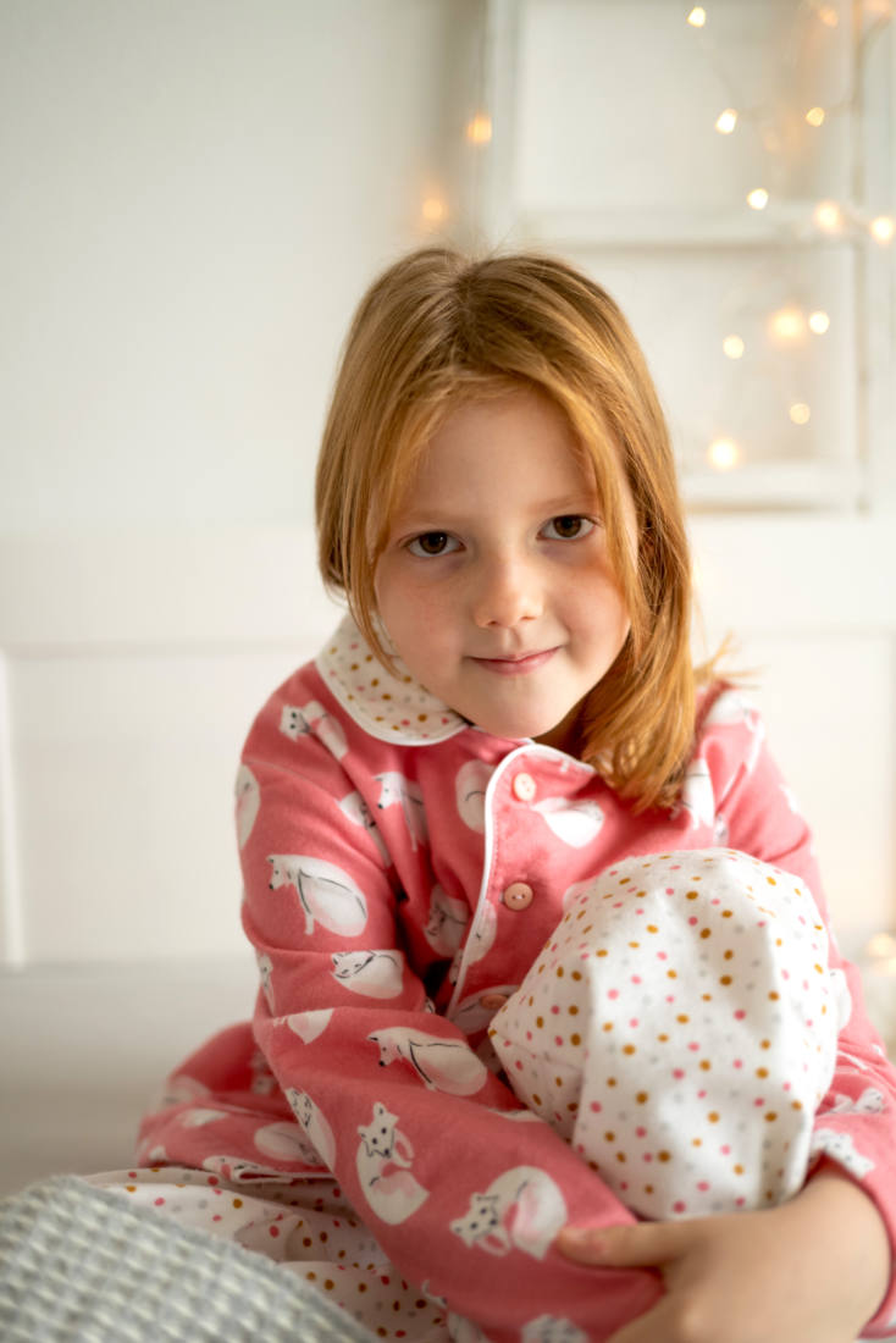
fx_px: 1492
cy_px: 672
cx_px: 448
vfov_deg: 48.4
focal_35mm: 40
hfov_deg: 33.4
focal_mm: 40
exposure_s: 1/80
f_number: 2
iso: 125
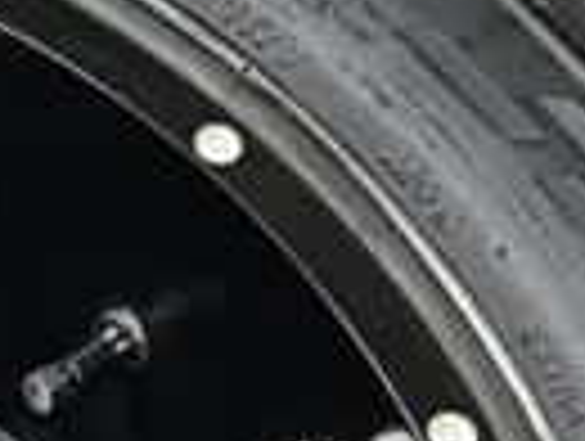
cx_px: -459
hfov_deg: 13.8
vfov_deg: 11.6
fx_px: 2167
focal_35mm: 128
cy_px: 72
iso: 250
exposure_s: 1/50
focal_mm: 5.7
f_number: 1.5
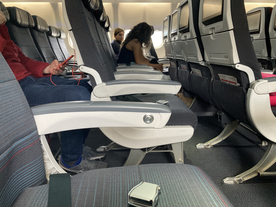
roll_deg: +1.6
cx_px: 138
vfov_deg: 49.7
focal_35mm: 28
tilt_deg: -12.1
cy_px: 104
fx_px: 223
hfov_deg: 63.4
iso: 320
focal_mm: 3.99
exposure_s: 1/46
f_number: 1.8
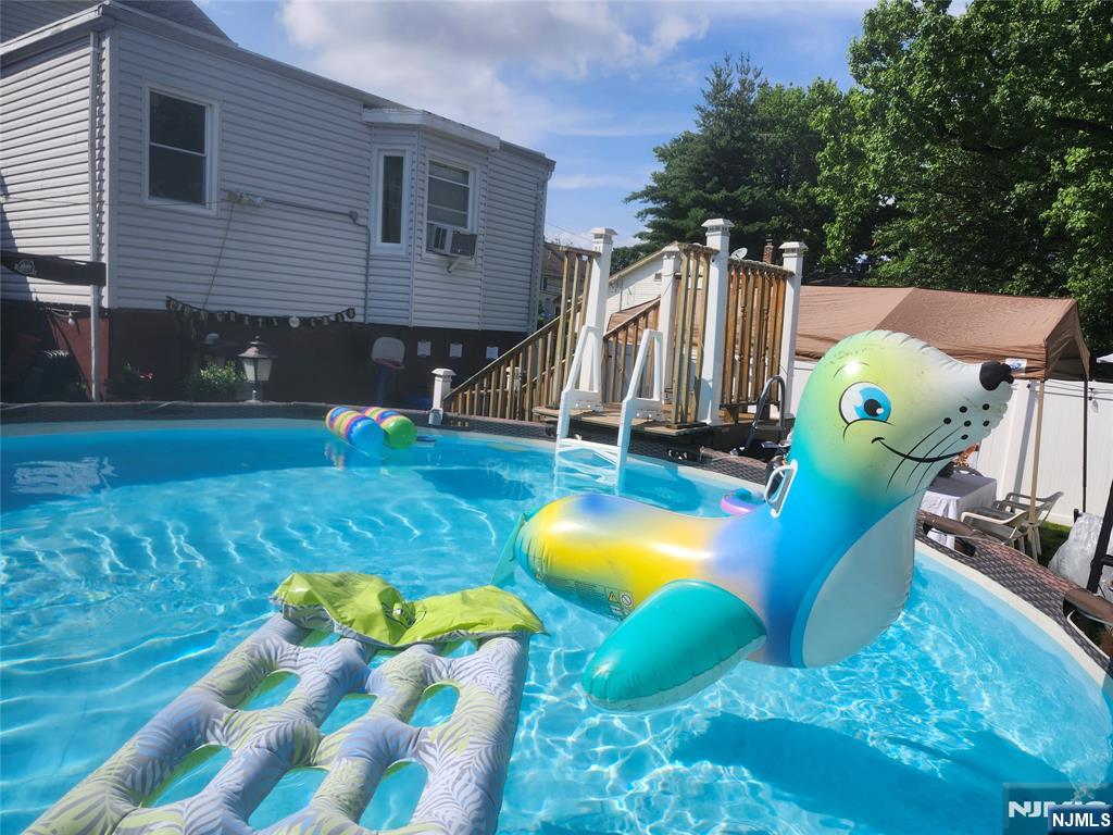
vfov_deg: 58.9
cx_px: 556
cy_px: 418
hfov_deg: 73.9
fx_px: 740
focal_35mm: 23
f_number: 1.8
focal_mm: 5.54
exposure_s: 1/2010
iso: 25
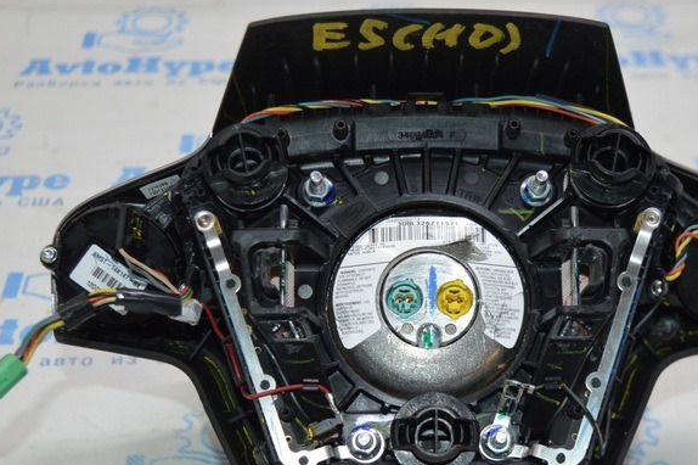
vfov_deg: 20.2
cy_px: 349
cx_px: 378
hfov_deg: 30.1
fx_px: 1296
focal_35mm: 67
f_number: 4
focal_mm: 25
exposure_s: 1/80
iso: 400
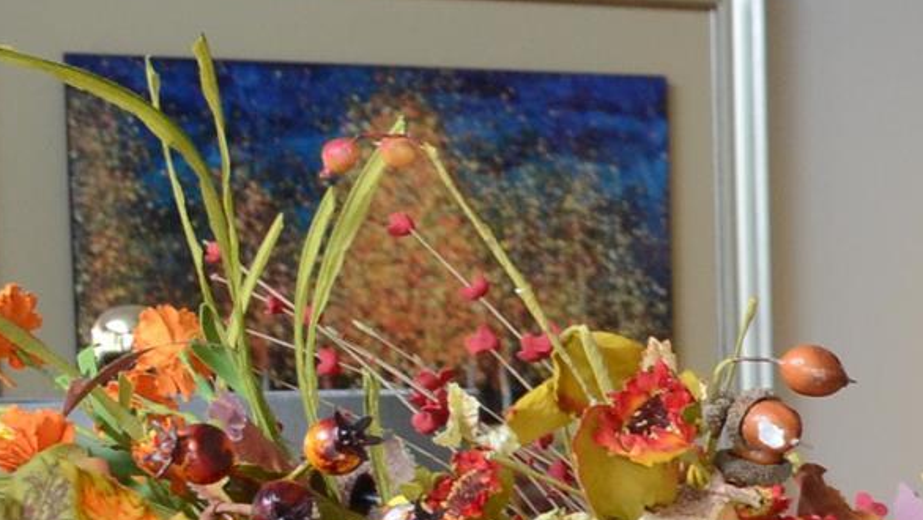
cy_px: 605
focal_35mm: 148
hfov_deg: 11.6
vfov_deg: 8.1
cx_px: 2311
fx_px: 3623
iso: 500
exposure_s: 1/10
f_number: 8
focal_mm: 18
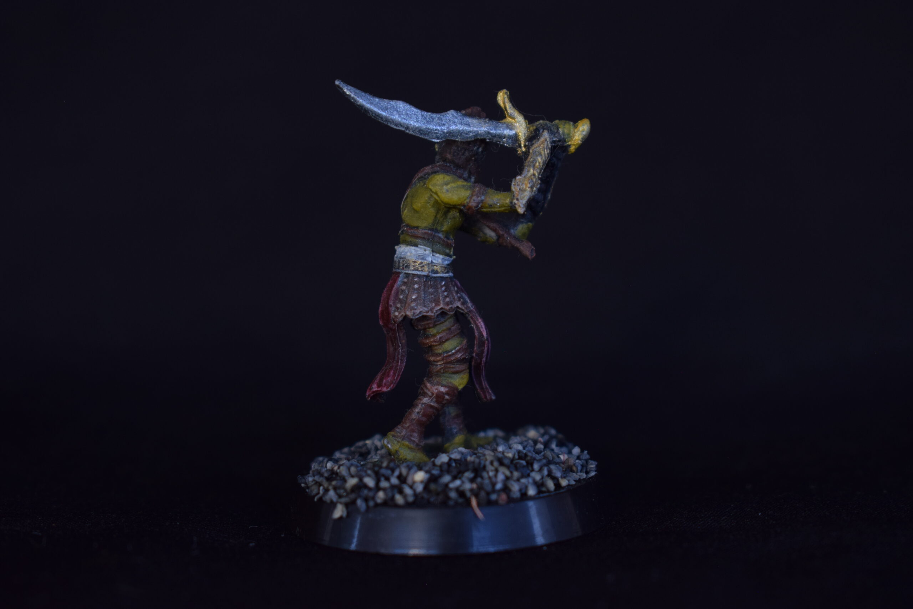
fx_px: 2092
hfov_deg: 24.6
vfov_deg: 16.6
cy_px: 304
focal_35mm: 82
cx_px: 456
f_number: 5.6
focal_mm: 55
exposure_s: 1/30
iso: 400
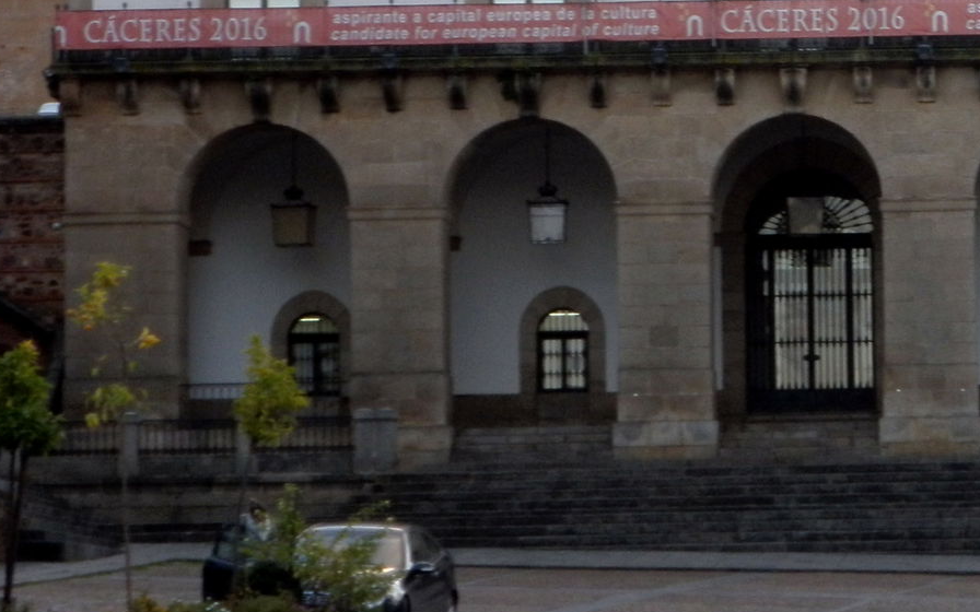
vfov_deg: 7.1
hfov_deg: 11.3
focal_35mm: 184
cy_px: 130
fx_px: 4914
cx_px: 1036
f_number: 4.8
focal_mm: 14.1
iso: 160
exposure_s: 1/60
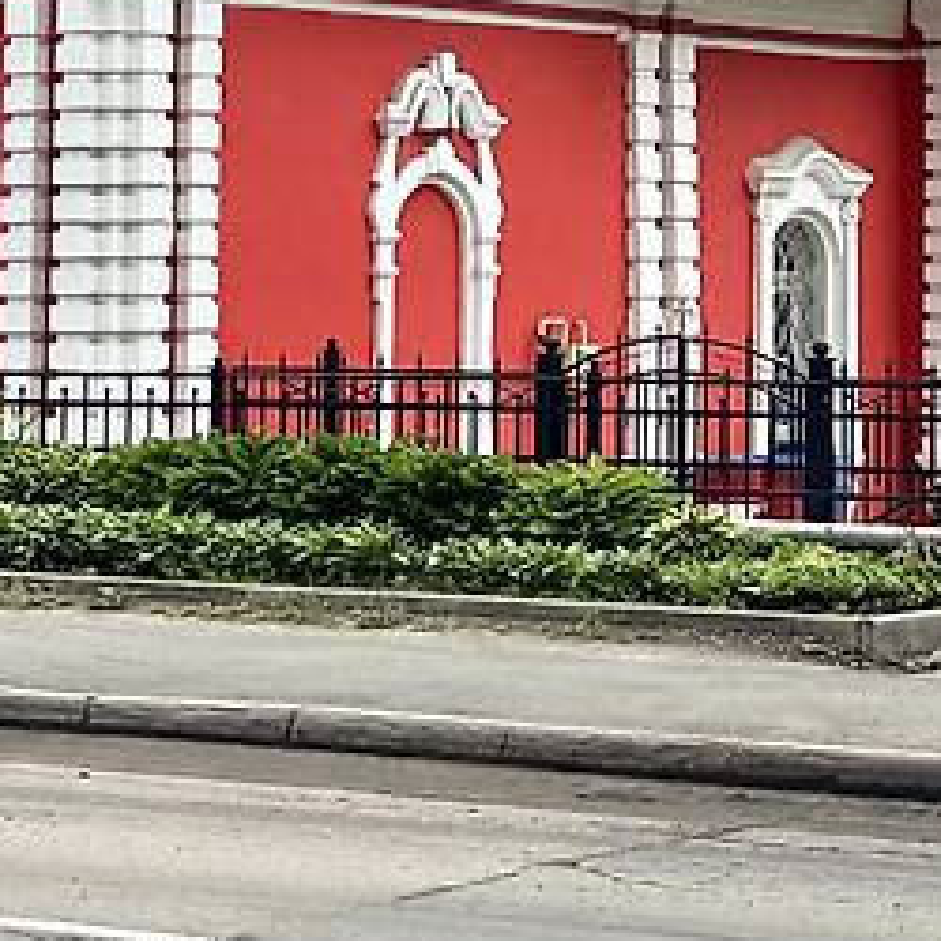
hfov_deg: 17.0
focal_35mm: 102
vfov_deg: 15.1
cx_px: 723
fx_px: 3137
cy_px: -681
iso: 80
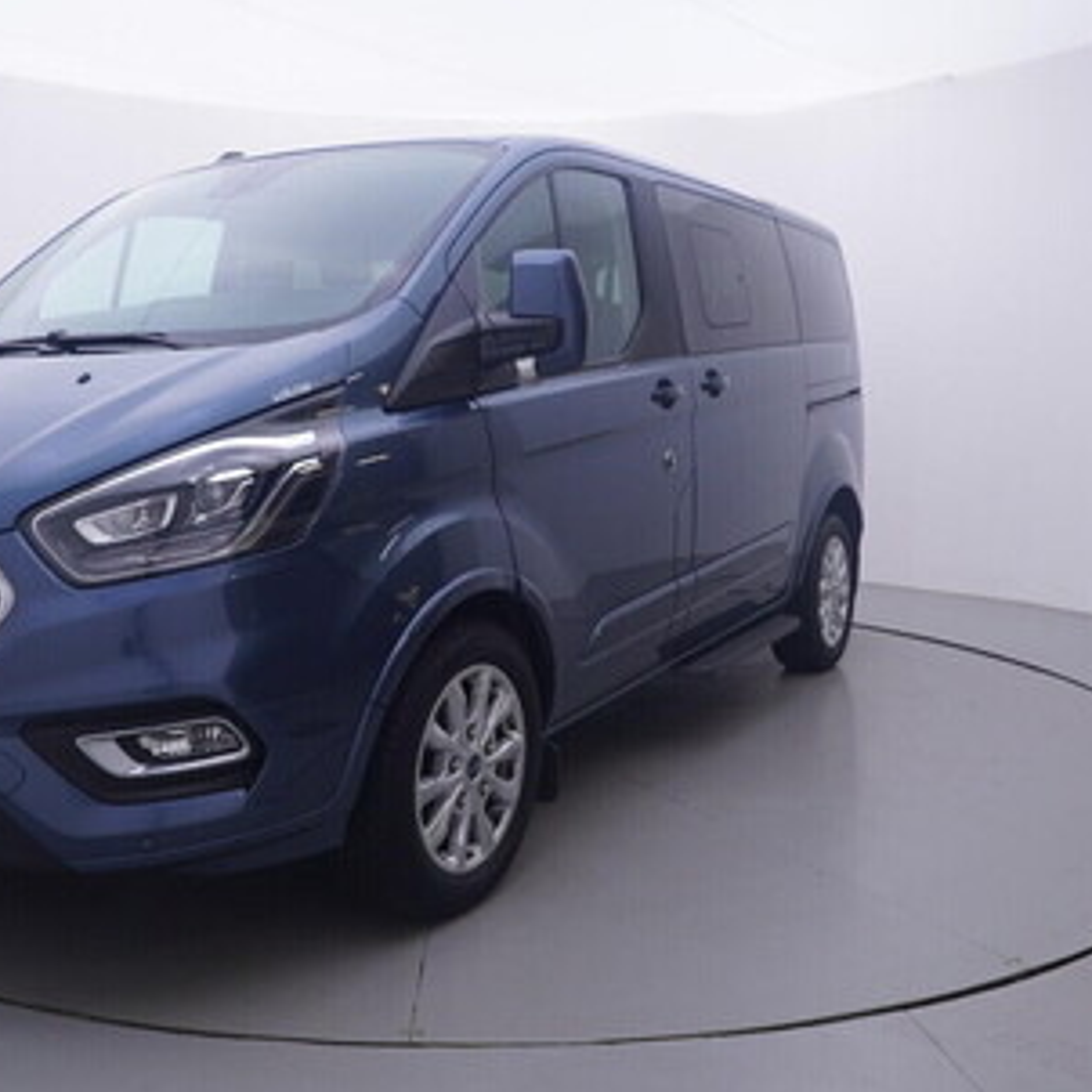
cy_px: 461
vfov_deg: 47.3
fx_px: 1241
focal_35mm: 35
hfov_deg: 47.4
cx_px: 475
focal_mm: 15
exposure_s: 1/80
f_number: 5
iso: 200
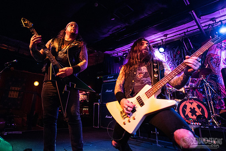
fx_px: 139
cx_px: 94
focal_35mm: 22
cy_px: 63
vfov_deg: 56.5
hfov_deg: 77.4
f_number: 3.2
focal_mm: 19
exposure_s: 1/80
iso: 3200
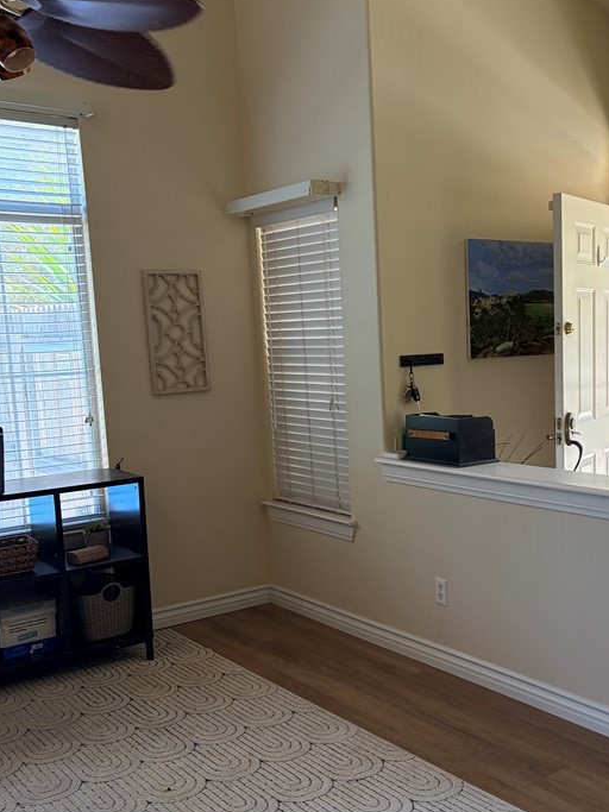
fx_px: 915
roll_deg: +1.5
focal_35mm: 39
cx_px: 415
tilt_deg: -7.8
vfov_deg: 47.8
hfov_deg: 36.4
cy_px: 448
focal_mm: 5.96
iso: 125
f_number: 1.6
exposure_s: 1/154
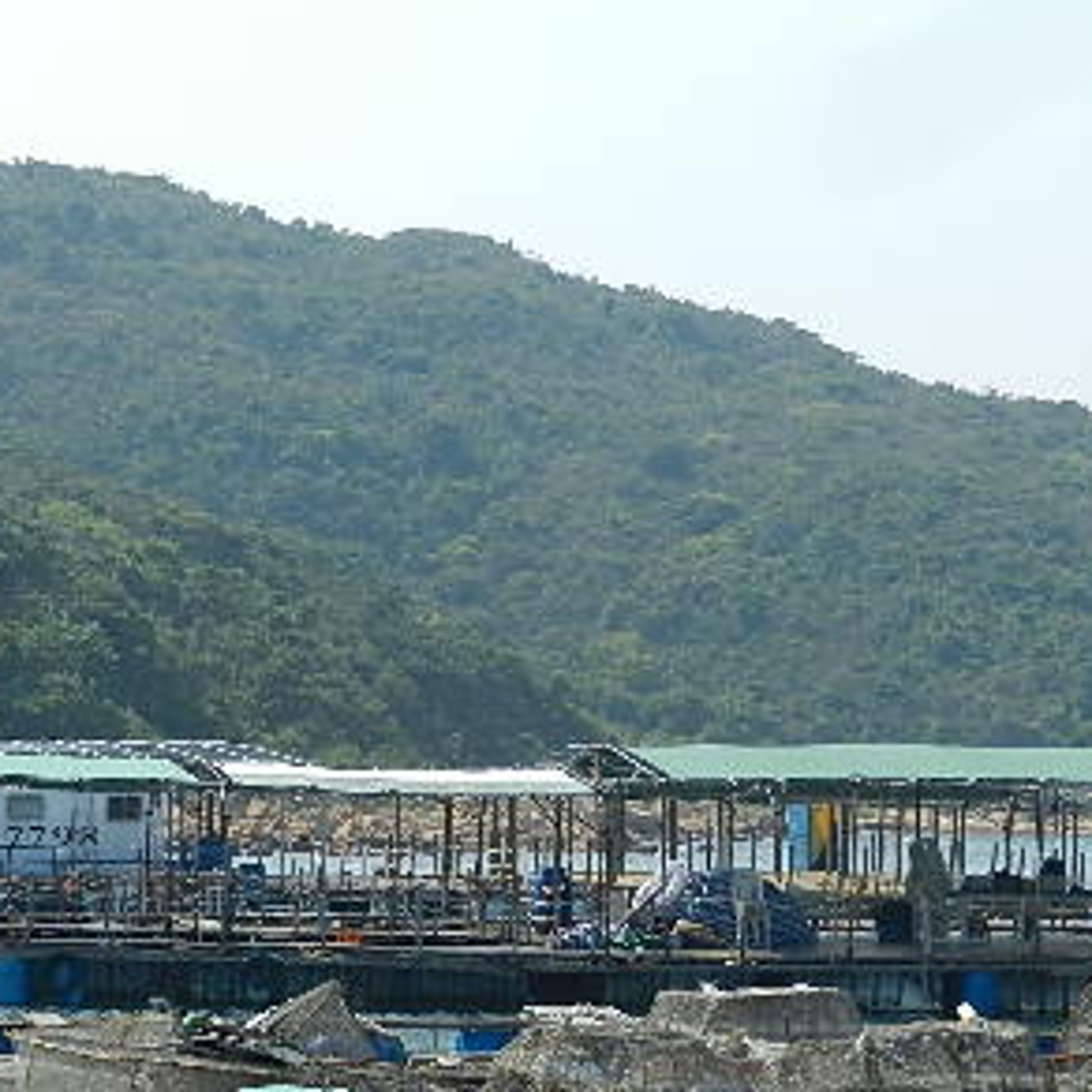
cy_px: 823
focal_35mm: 151
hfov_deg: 11.5
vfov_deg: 11.5
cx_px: 1021
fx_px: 5389
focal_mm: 14.1
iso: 160
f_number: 4.8
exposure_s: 1/800
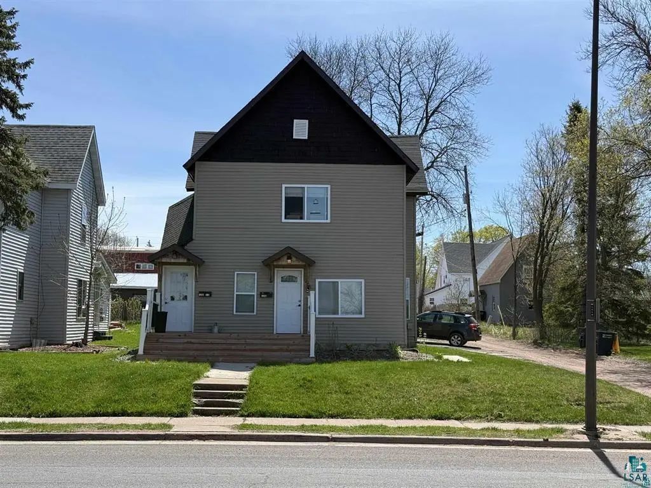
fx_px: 903
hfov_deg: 39.7
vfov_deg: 30.3
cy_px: 244
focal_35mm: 48
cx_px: 326
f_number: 1.78
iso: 64
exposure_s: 1/4329
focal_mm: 6.76
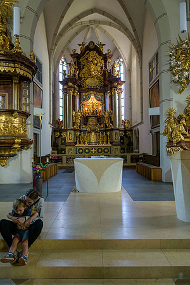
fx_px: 206
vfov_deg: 69.4
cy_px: 142
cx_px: 95
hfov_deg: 49.6
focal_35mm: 26
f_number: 4
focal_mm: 26
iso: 2500
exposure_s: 1/50
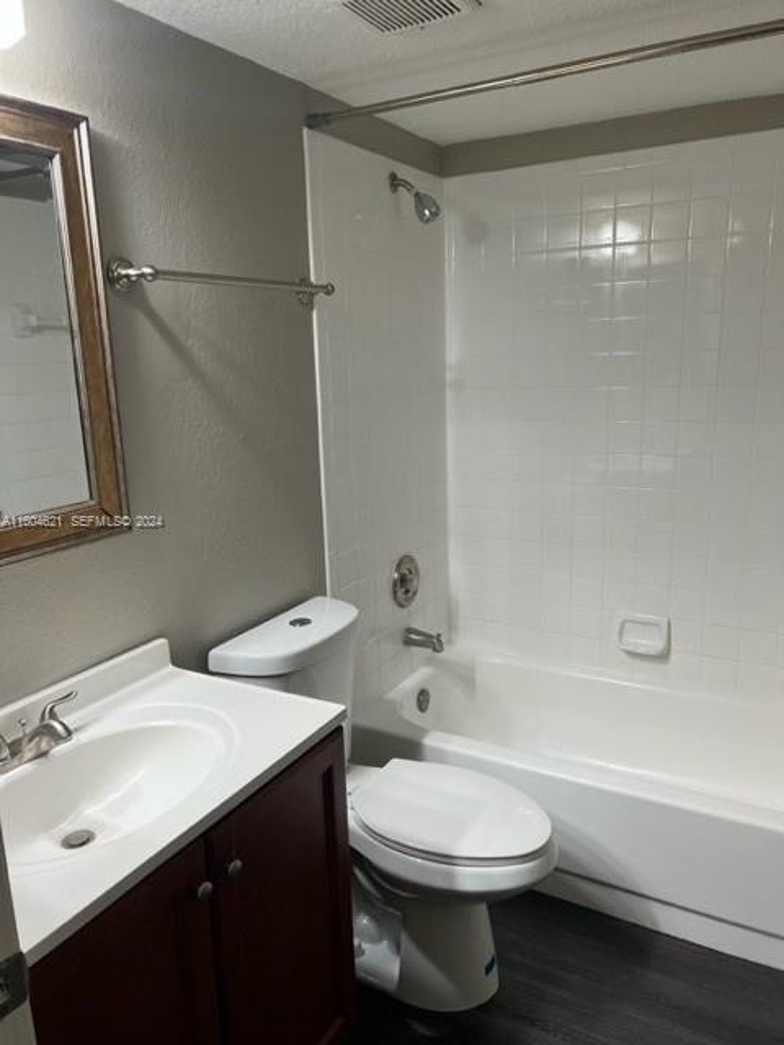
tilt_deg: -12.8
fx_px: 785
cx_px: 392
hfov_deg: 53.1
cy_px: 522
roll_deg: +0.9
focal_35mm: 26
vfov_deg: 67.3
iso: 100
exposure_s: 1/120
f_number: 1.5
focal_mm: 5.7
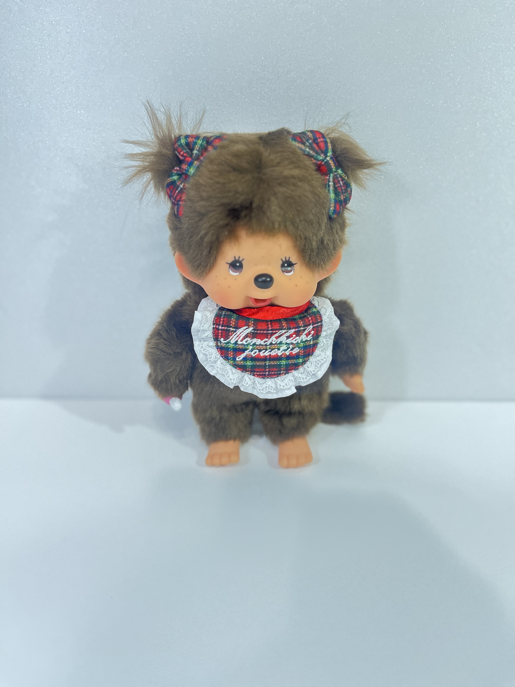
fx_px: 516
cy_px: 344
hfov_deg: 53.1
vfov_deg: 67.3
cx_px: 258
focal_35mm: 26
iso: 500
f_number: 1.6
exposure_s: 1/60
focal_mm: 5.1
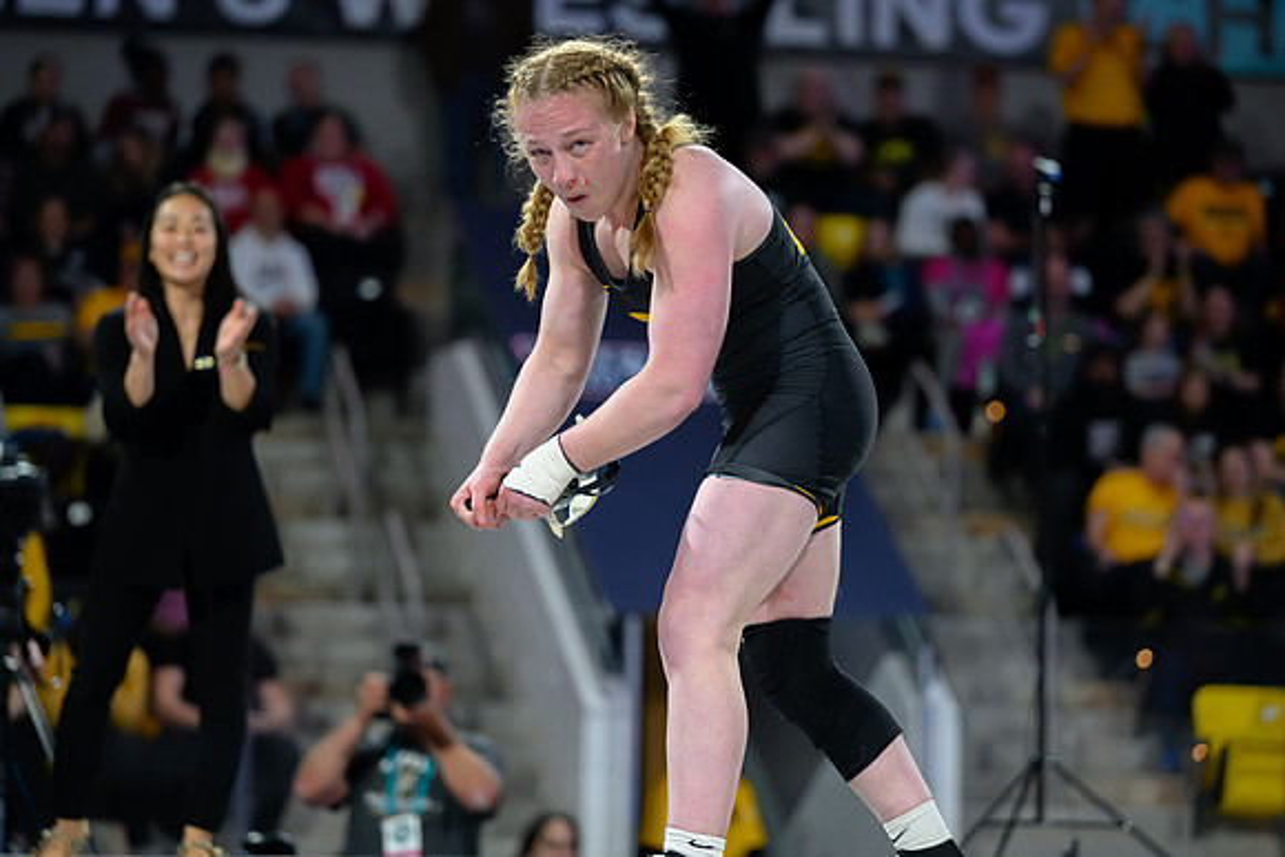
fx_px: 5180
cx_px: 644
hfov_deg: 14.1
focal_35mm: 145
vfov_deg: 9.5
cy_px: 370
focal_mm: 125
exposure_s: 1/800
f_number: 2.8
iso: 2500
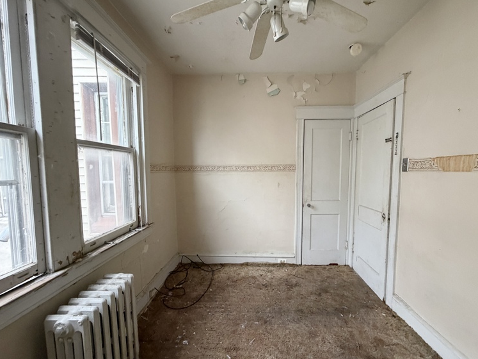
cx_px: 247
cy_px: 187
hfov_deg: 98.1
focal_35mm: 15
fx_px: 207
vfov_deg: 81.7
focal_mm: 2.22
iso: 320
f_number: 2.2
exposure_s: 1/65
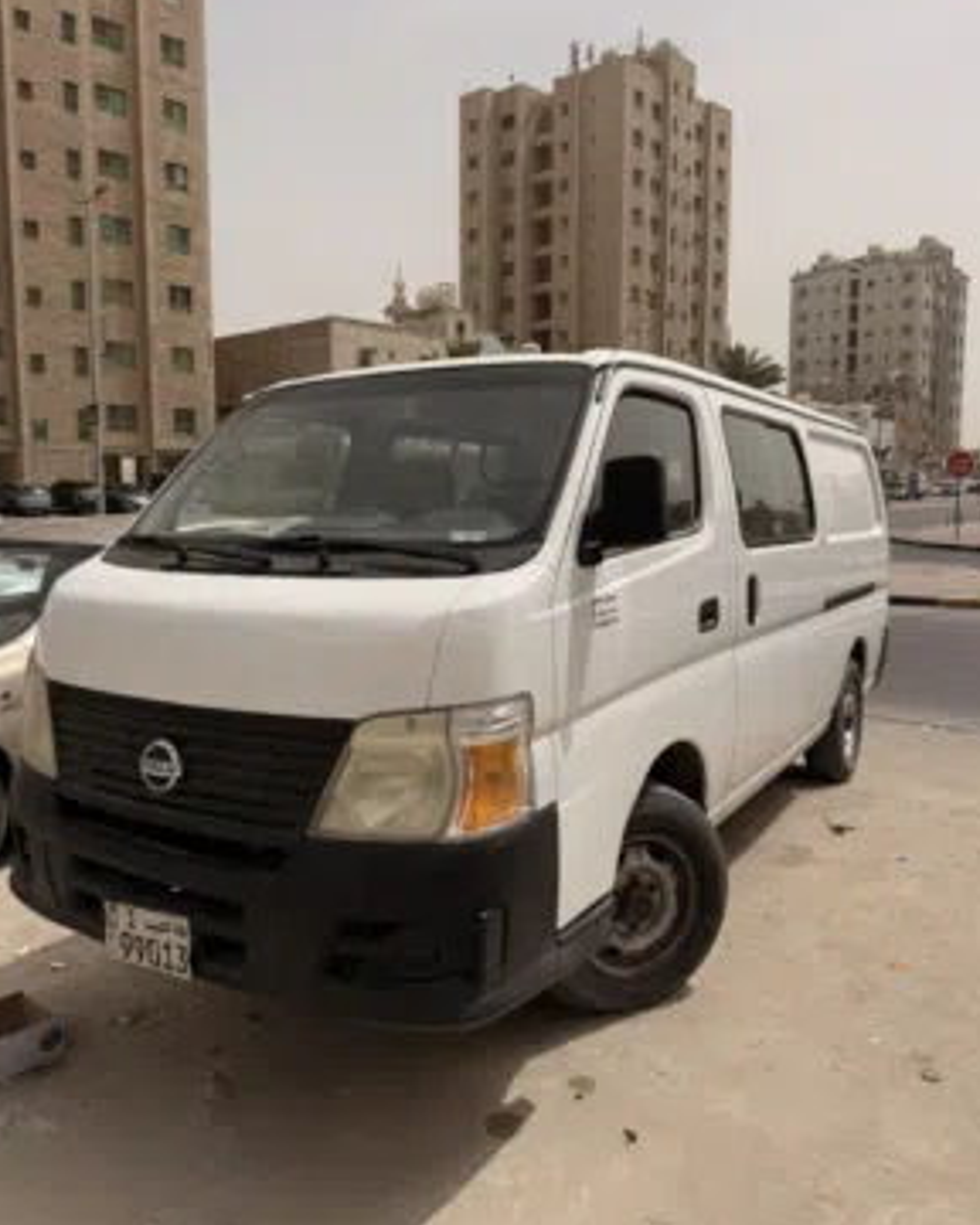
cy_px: 582
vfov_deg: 66.0
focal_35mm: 26
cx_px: 480
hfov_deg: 54.9
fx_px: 943
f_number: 1.78
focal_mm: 6.76
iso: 80
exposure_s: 1/9091
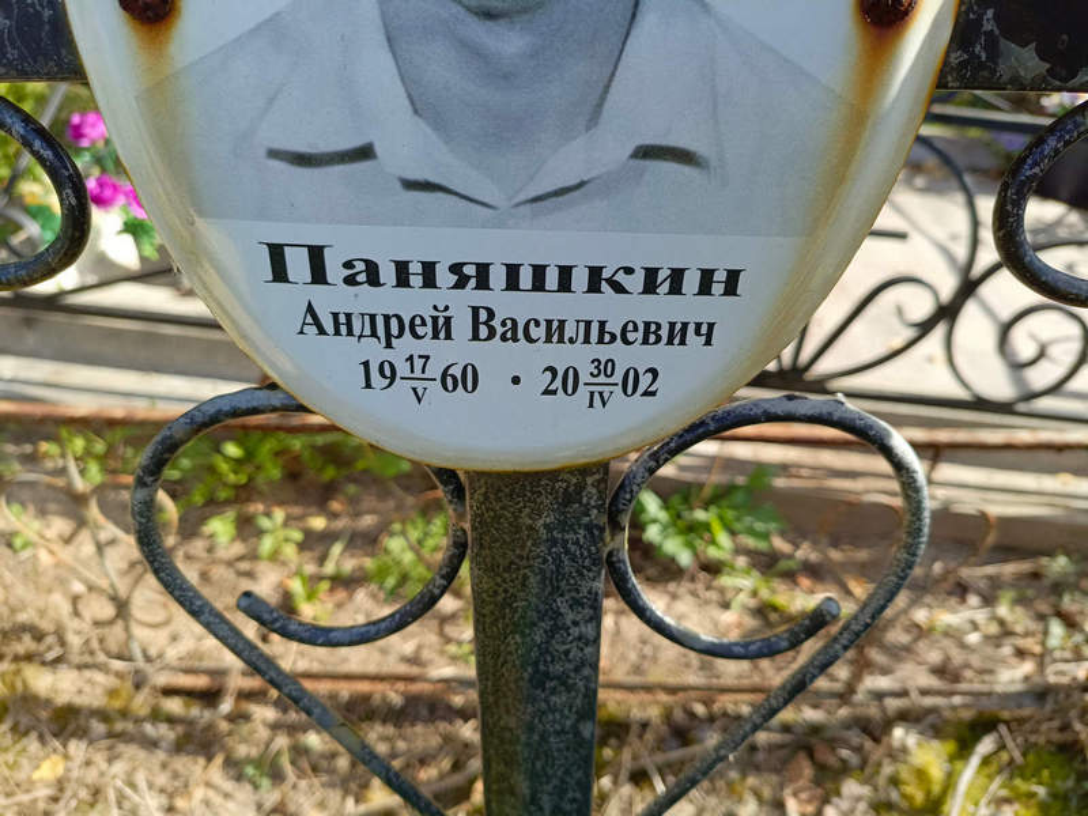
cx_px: 544
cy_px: 408
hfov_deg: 69.4
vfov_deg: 54.9
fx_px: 786
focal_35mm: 25
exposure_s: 1/419
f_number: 1.69
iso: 108
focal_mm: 4.76
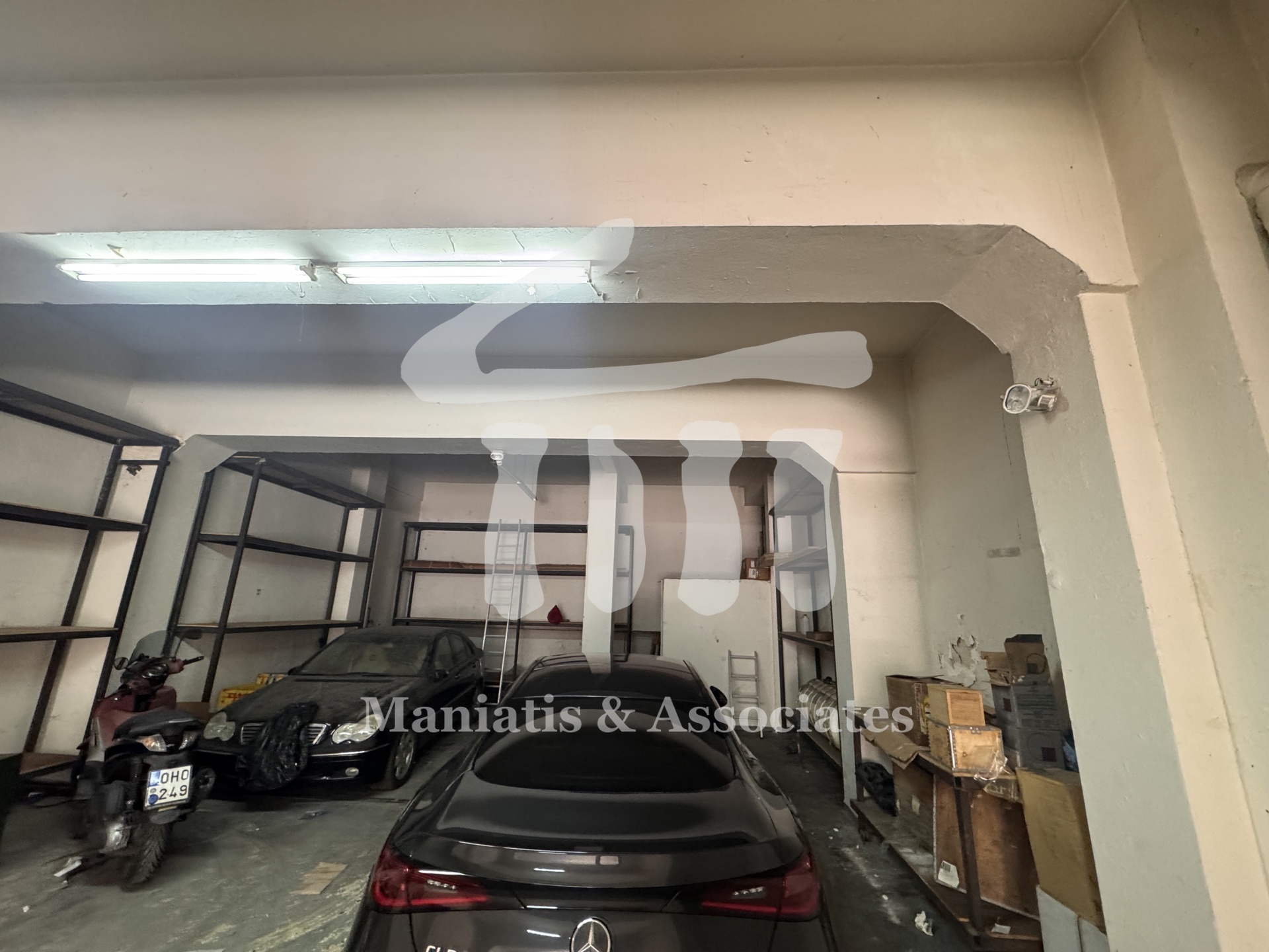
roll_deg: -0.4
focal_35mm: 14
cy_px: 476
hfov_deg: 102.1
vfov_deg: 85.7
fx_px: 513
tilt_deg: +13.5
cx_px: 634
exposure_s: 1/50
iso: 320
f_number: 2.2
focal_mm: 2.22
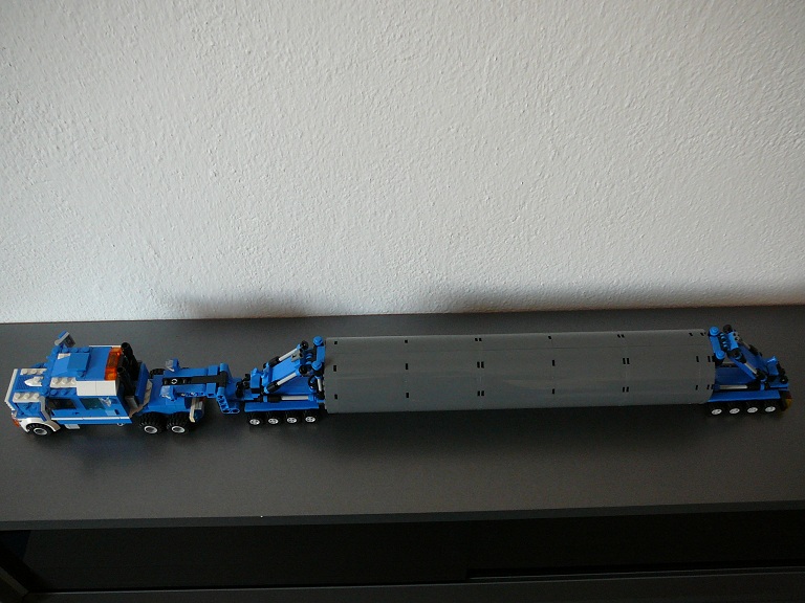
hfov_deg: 52.6
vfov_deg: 40.7
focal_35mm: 35
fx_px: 814
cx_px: 402
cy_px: 302
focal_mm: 5.2
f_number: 2.8
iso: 160
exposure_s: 1/30
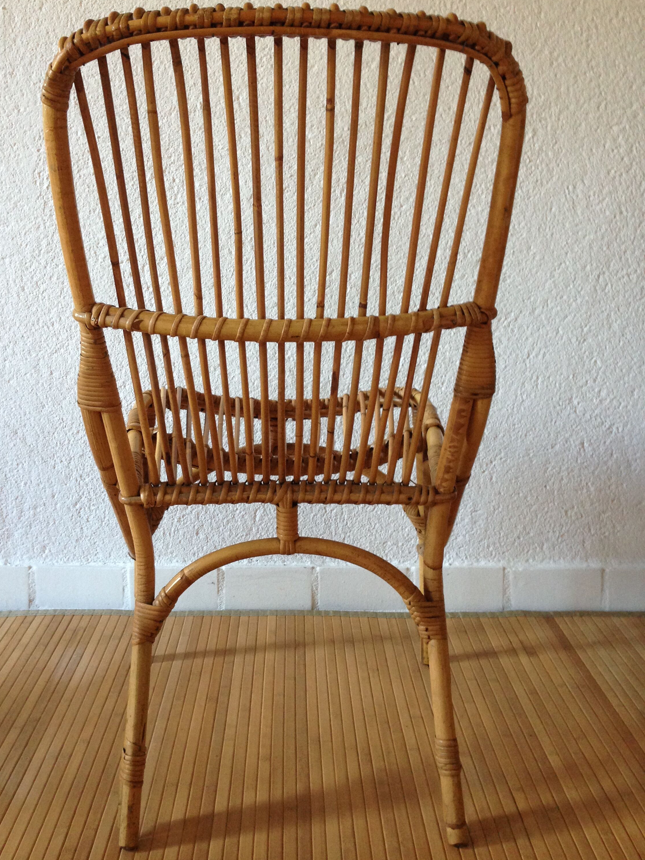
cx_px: 293
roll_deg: -0.1
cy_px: 429
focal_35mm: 36
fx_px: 894
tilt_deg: -9.8
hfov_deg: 39.6
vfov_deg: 51.4
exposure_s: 1/20
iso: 160
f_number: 2.4
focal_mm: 4.12
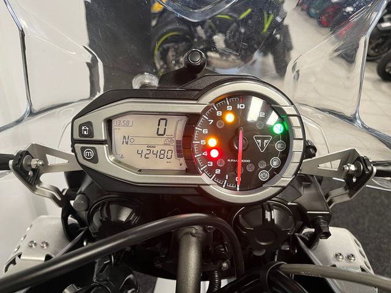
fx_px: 294
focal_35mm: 26
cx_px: 196
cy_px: 146
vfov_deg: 53.1
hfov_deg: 67.3
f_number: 1.6
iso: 160
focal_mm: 5.1
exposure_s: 1/55
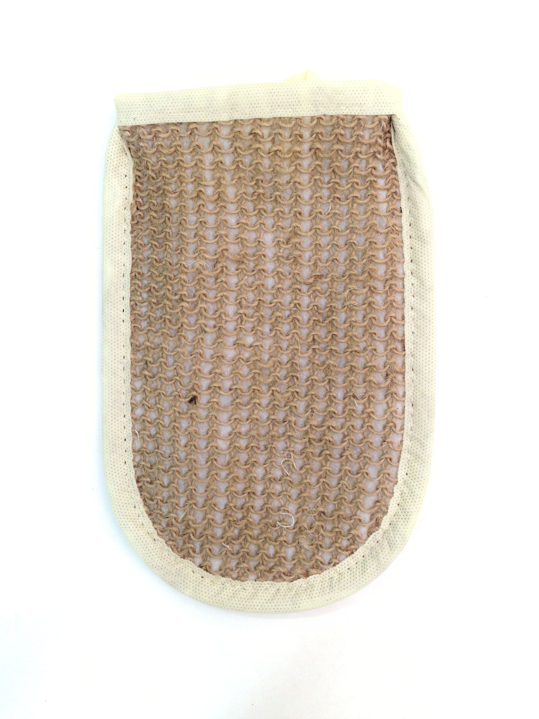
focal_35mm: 33
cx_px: 270
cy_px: 360
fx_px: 685
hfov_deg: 42.9
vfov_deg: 55.4
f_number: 2.4
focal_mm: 4.12
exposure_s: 1/24
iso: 50
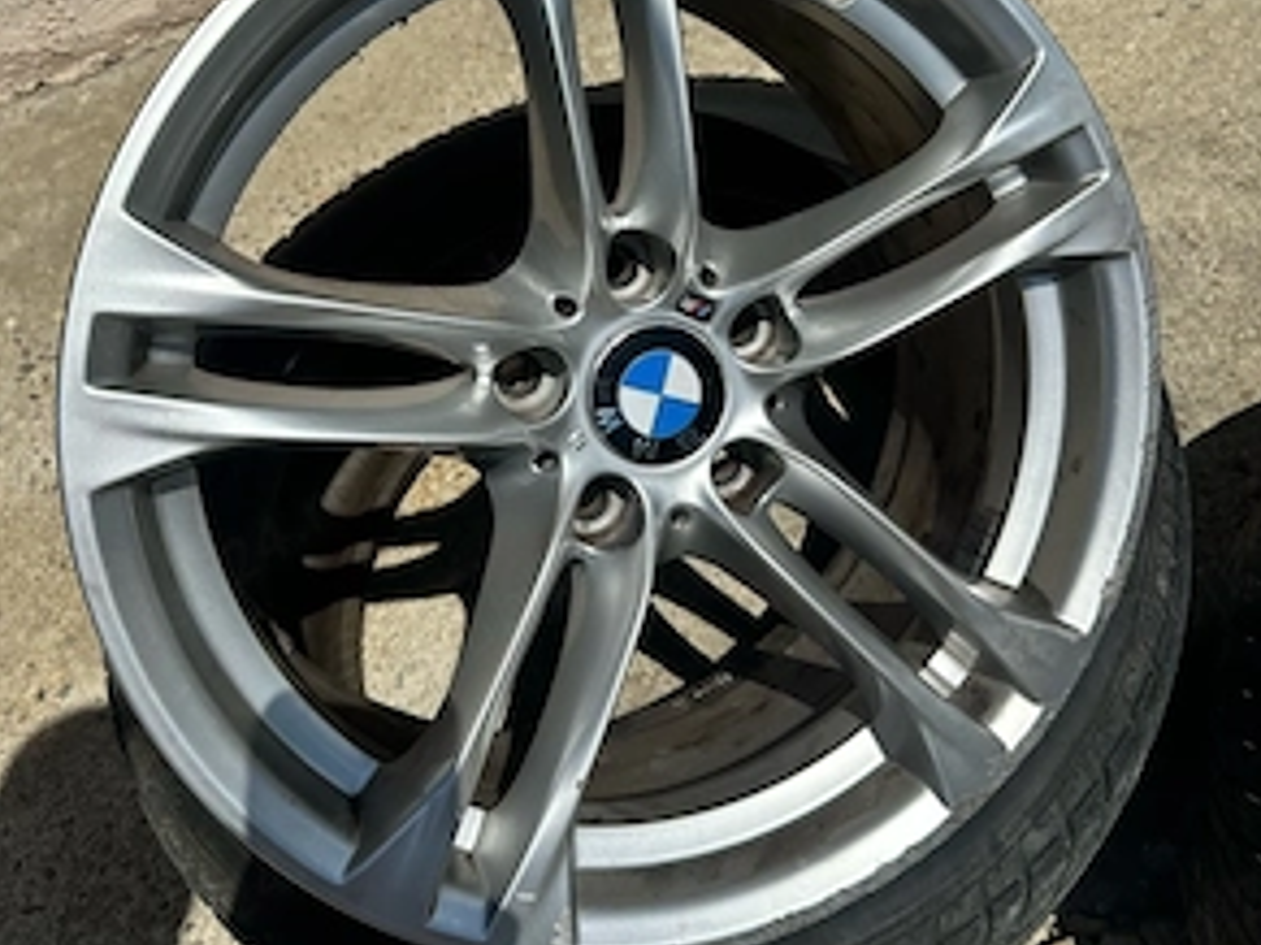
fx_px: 1202
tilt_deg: -49.2
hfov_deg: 55.4
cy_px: 290
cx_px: 646
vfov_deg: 42.2
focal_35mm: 33
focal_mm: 6.86
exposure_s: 1/13699
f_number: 1.78
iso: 80
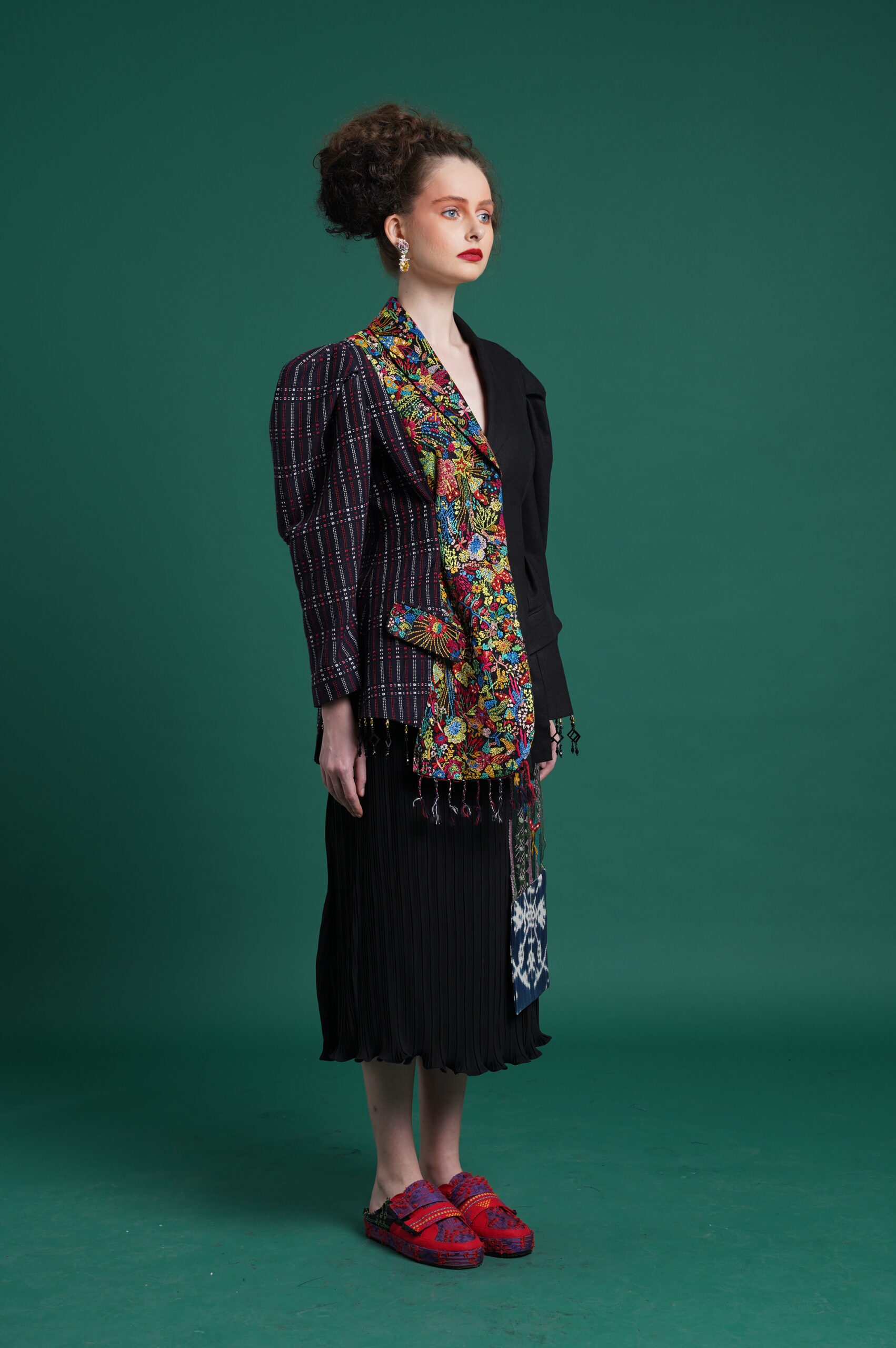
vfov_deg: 30.1
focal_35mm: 67
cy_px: 674
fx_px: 2506
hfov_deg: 20.3
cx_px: 448
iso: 200
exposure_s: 1/125
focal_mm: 67
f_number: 9
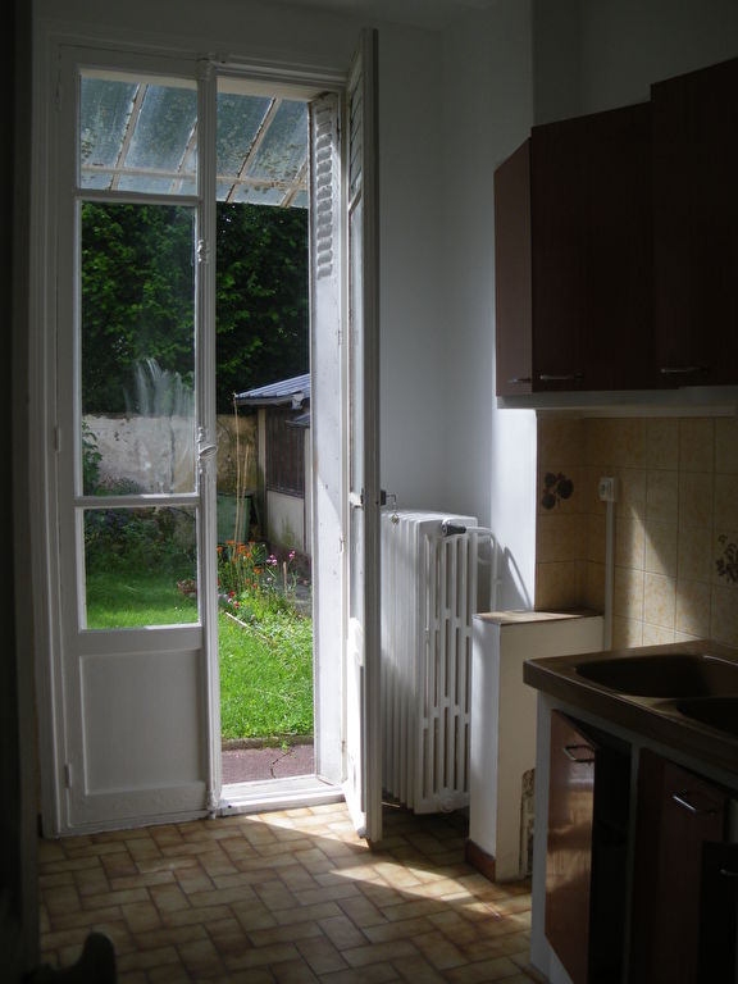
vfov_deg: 51.4
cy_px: 492
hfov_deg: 39.7
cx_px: 369
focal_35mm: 36
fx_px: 1023
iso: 64
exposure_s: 1/250
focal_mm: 6.3
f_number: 3.5
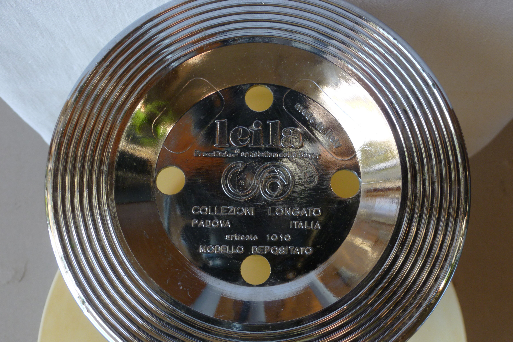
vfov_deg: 31.2
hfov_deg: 45.4
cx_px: 256
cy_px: 191
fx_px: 613
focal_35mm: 43
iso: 100
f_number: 3.8
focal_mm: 7.4
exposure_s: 1/30
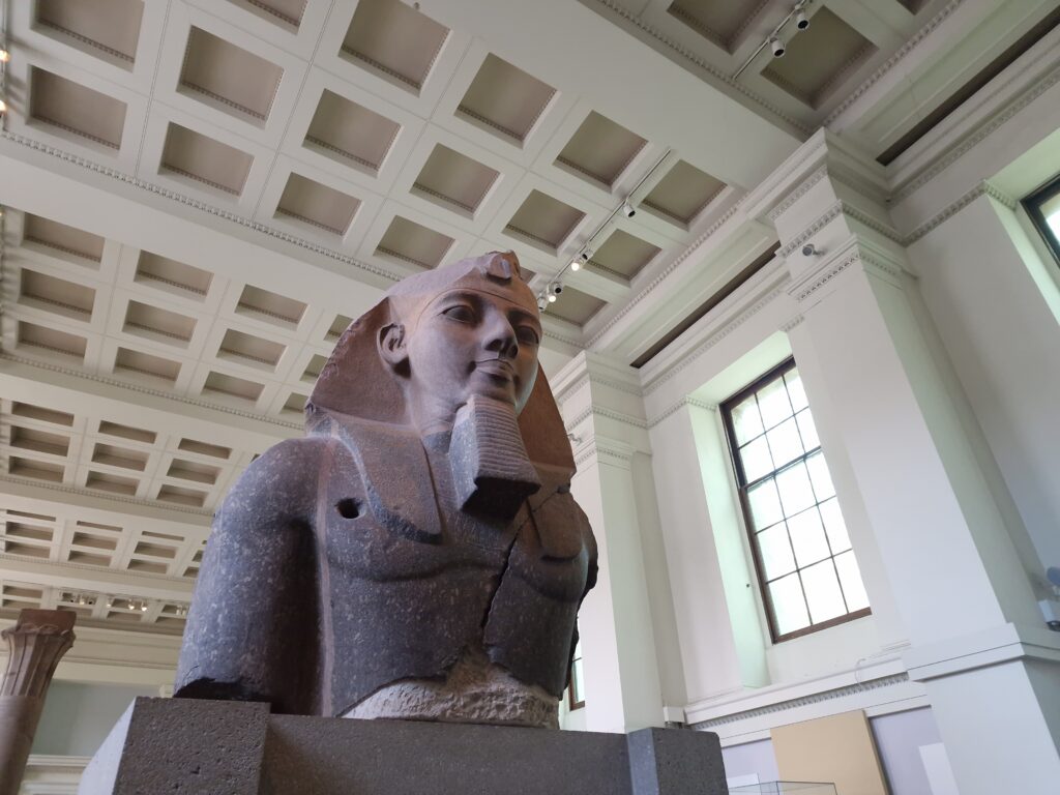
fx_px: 704
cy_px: 398
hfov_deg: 73.9
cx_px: 530
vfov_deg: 58.9
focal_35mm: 23
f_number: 1.8
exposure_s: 1/50
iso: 320
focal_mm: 6.4
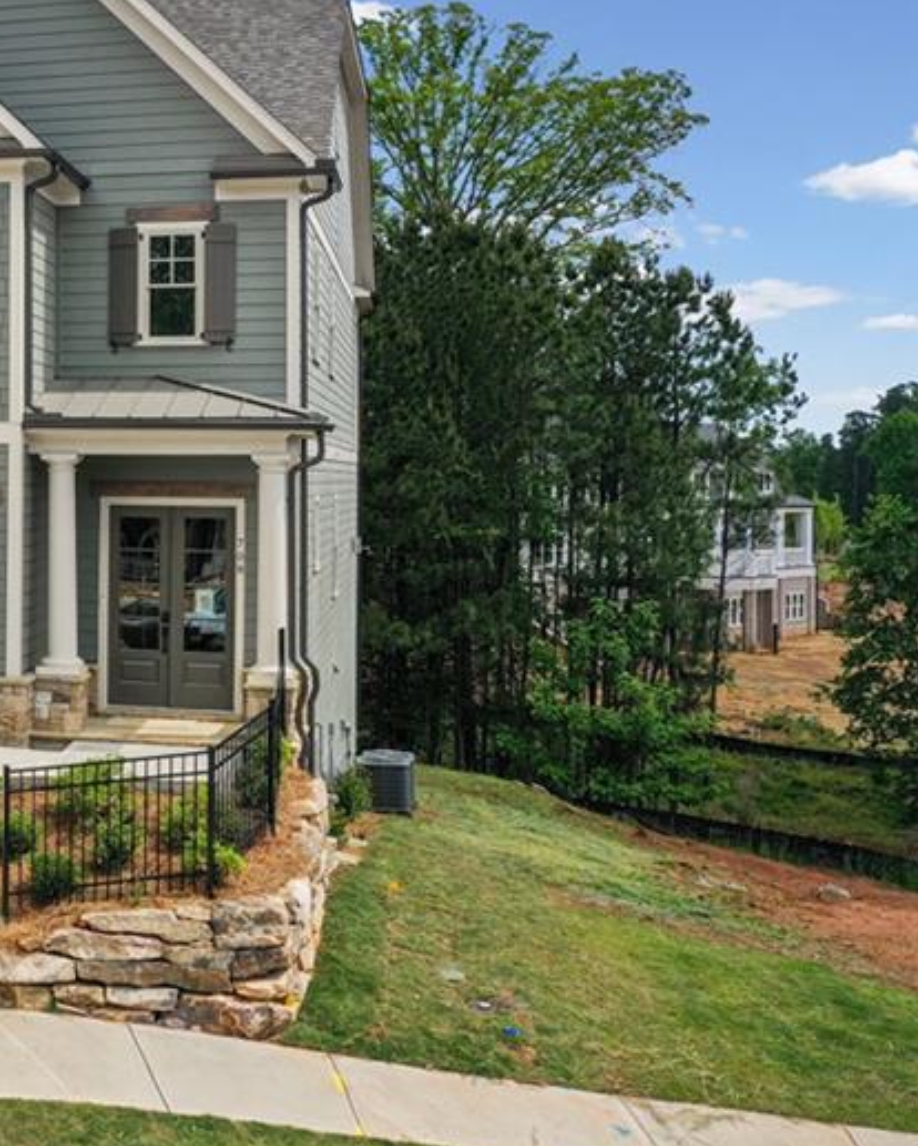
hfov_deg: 26.4
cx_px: -142
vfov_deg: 35.8
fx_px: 1765
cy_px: 431
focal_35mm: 52
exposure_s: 1/800
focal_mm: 10.26
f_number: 6.3
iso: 100
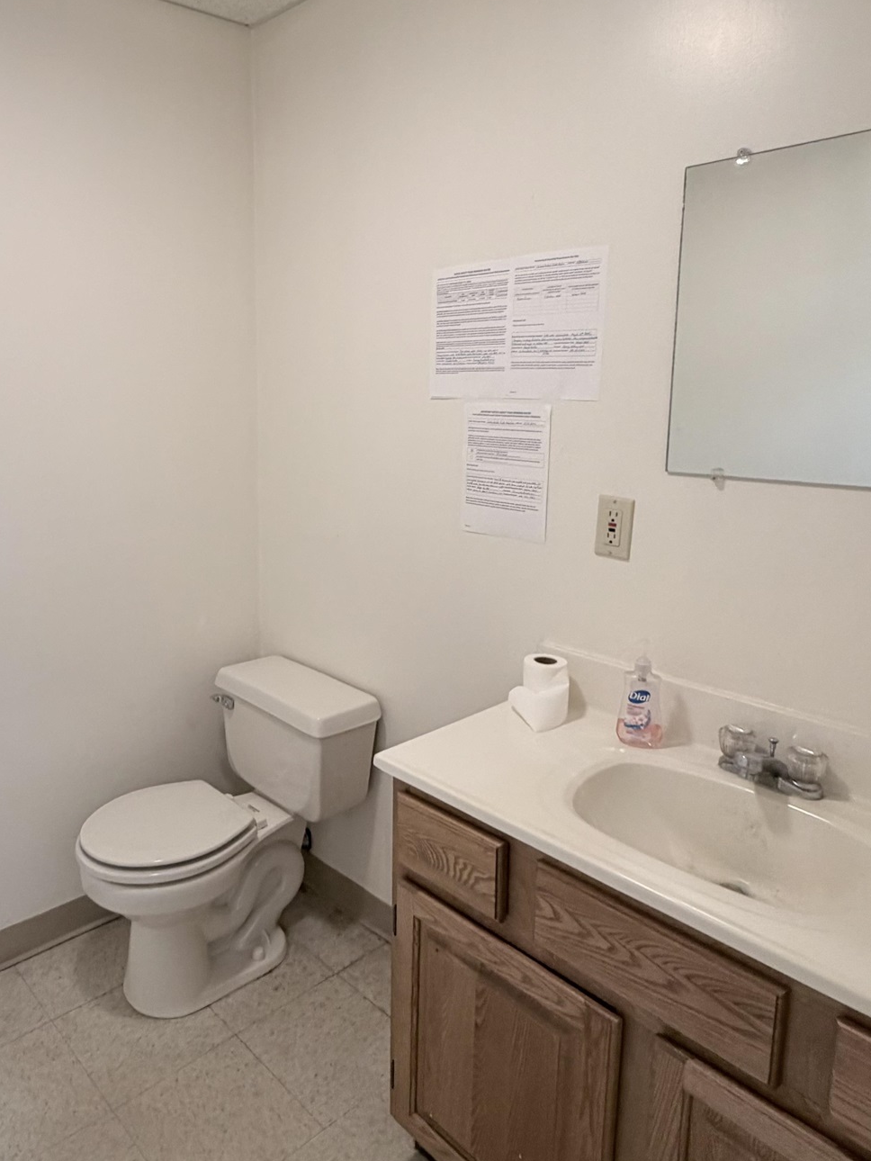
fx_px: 838
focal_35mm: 25
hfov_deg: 53.8
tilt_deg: -11.6
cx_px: 287
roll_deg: +0.6
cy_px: 523
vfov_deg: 69.2
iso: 200
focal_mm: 2.22
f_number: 2.2
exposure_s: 1/60
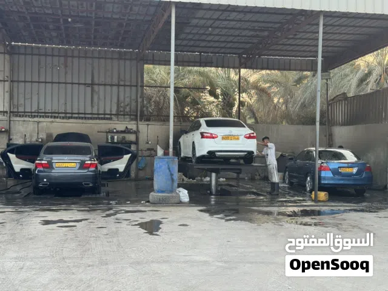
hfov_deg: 39.7
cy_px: 146
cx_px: 194
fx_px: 538
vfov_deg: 30.3
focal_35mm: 48
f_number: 1.78
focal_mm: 6.76
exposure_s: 1/172
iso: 80
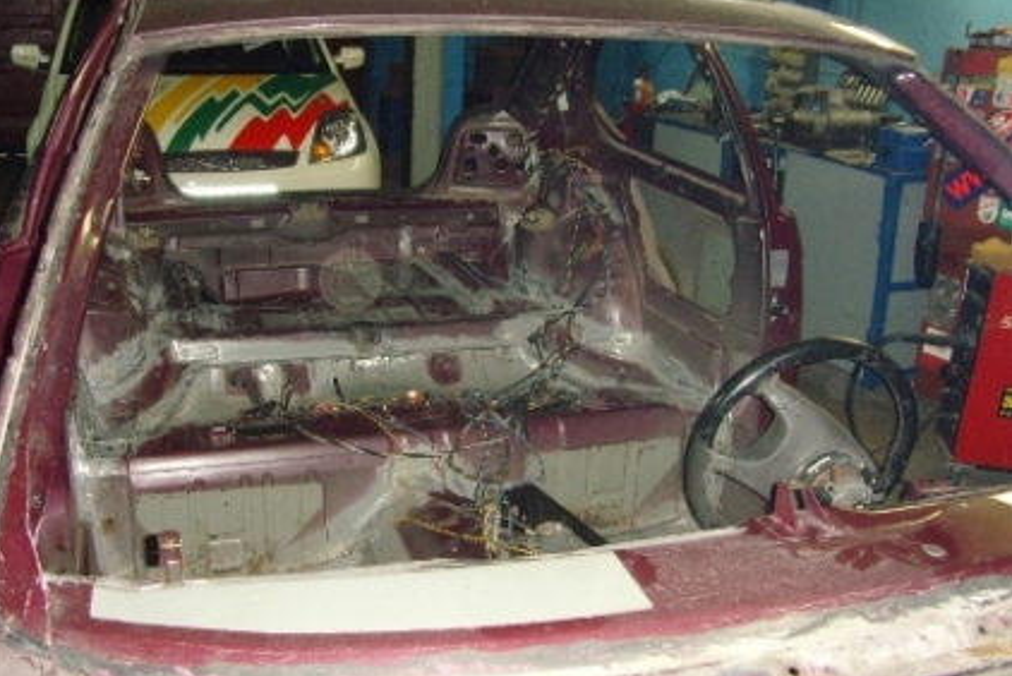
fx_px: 1153
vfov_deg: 32.7
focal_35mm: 41
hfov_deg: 47.4
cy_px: 360
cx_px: 502
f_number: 3.5
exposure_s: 1/45
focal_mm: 6.6
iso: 320
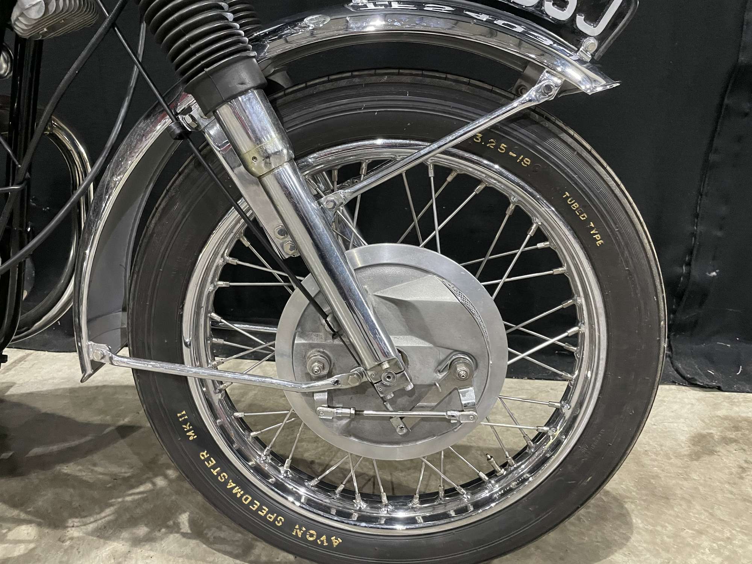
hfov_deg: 67.3
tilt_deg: -18.6
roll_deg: -0.7
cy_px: 282
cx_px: 376
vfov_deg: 53.1
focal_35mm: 26
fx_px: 565
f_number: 1.6
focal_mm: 4.2
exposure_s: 1/33
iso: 640
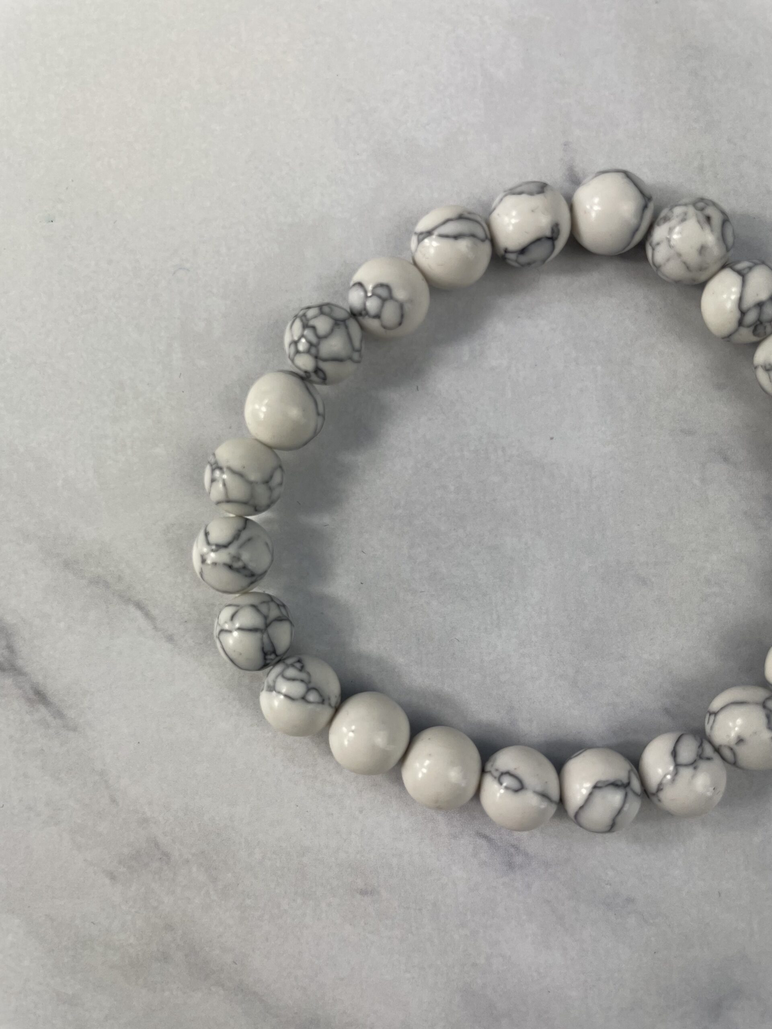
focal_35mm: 26
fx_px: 773
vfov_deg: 67.3
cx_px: 386
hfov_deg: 53.1
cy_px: 514
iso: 32
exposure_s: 1/403
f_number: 1.6
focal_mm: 4.2
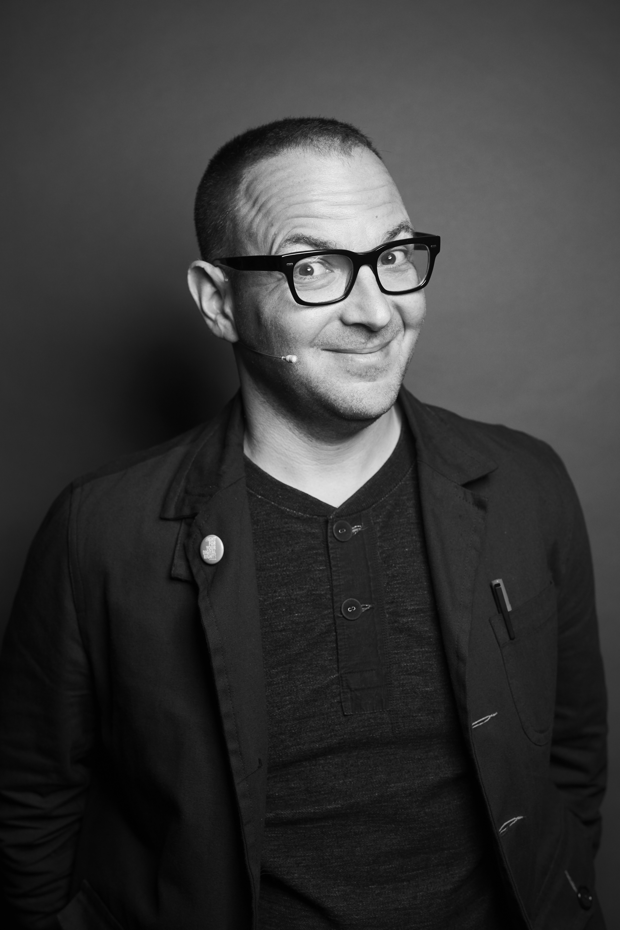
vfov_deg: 39.6
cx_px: 310
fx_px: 1291
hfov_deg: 27.0
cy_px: 465
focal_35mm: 50
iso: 500
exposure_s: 1/500
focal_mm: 50
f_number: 3.5
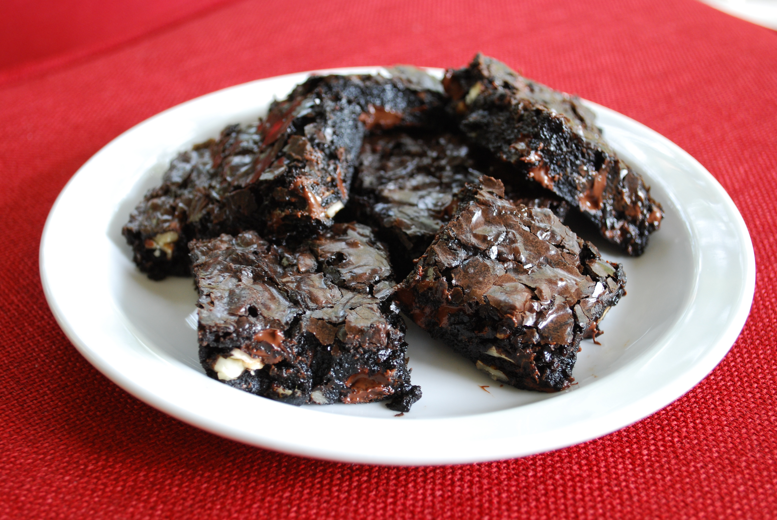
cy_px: 260
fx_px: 1102
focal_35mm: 51
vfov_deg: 26.6
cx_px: 388
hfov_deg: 38.8
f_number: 5
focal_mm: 34
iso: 400
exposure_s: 1/20
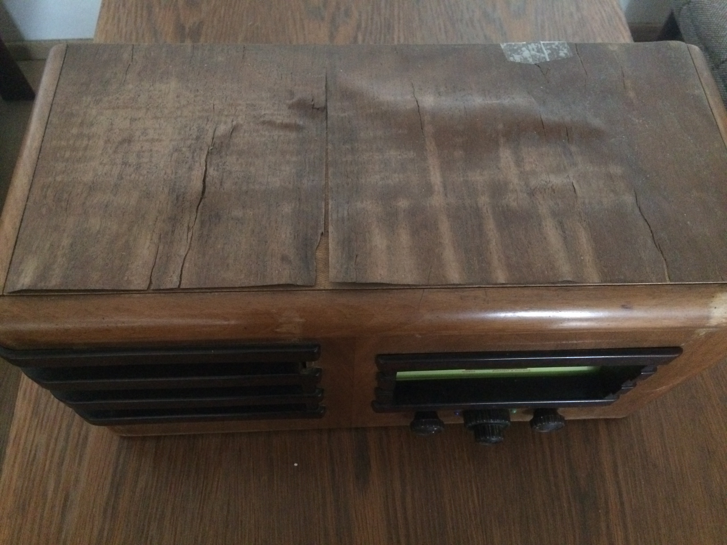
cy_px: 272
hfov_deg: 61.7
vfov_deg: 48.2
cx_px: 364
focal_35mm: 29
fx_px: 609
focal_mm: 4.15
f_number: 2.2
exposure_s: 1/17
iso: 640
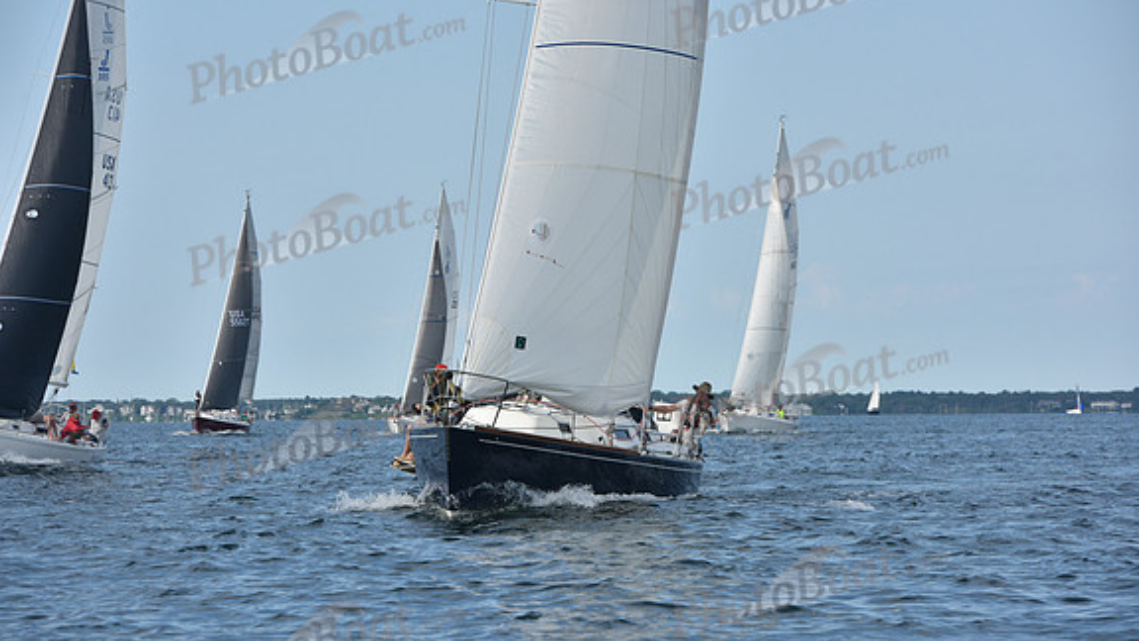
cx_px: 570
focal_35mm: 190
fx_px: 5738
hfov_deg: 11.3
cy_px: 310
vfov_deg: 6.4
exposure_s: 1/1000
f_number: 9
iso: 320
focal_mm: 180
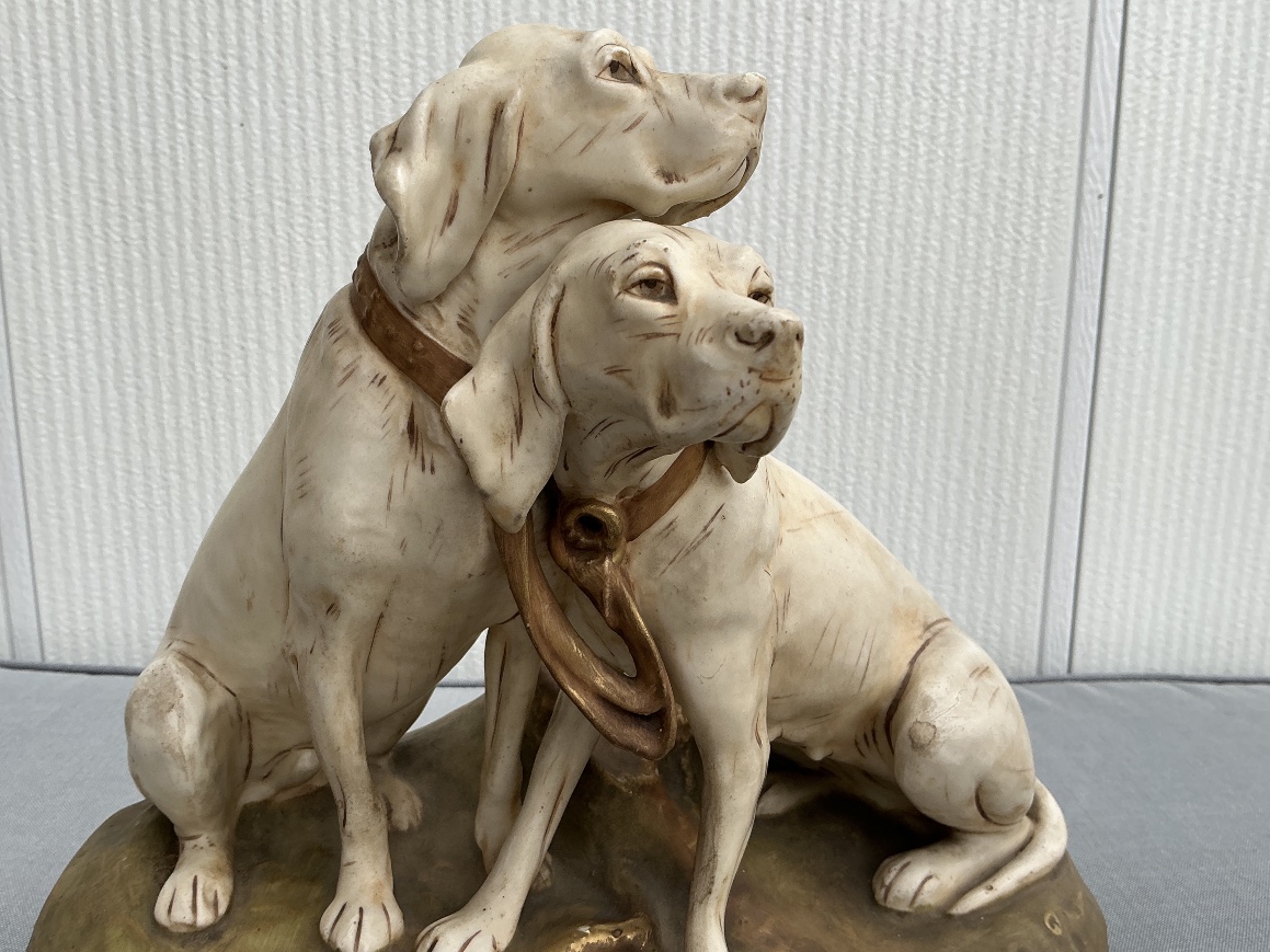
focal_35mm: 29
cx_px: 618
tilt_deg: -11.8
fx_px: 1064
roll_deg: +0.1
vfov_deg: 48.2
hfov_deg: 61.7
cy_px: 469
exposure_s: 1/186
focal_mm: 3
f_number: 1.8
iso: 20
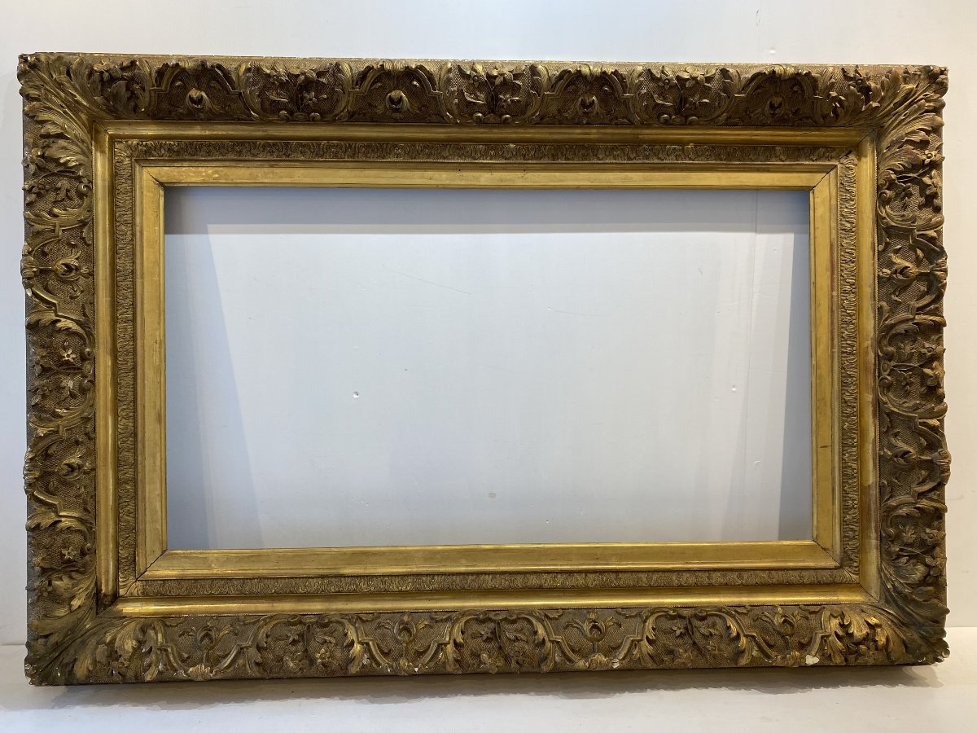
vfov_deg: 53.1
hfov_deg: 67.3
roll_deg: +1.1
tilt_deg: -7.2
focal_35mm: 26
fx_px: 734
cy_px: 366
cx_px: 488
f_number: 1.8
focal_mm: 4.25
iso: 64
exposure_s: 1/100
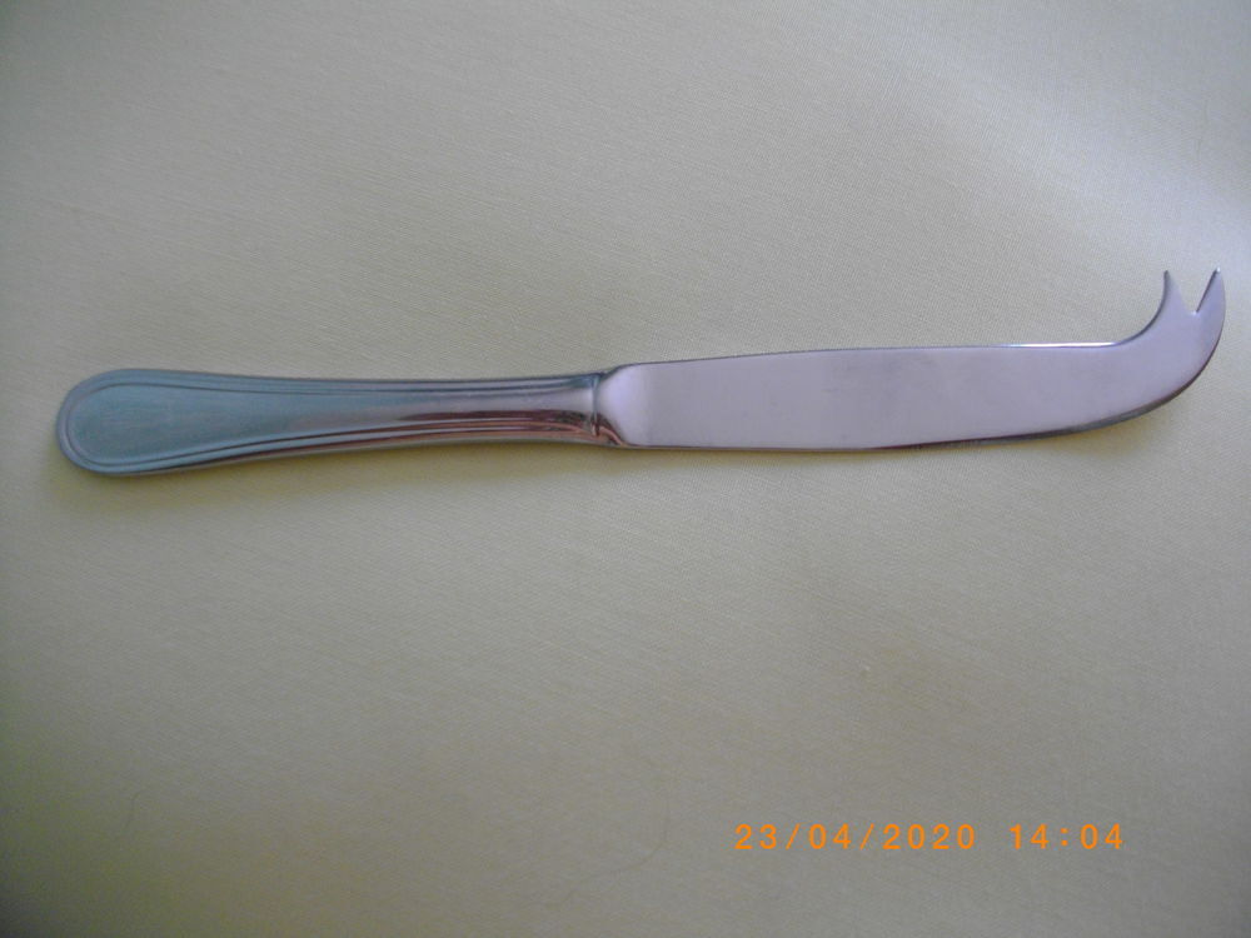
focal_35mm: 32
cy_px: 469
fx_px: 1156
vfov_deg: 44.2
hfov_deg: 56.8
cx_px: 626
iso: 200
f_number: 2.9
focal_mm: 5.7
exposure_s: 1/60
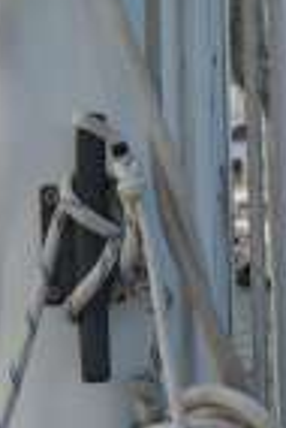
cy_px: 130
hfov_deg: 10.2
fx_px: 1605
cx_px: 145
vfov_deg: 15.1
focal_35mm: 135
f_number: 5.6
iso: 125
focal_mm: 32
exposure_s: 1/125
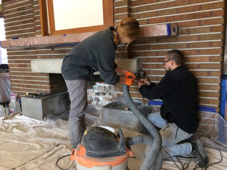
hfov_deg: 61.7
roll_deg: +3.2
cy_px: 85
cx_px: 114
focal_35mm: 29
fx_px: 190
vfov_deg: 48.2
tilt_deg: -8.4
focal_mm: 4.15
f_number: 2.2
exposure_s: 1/30
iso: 100
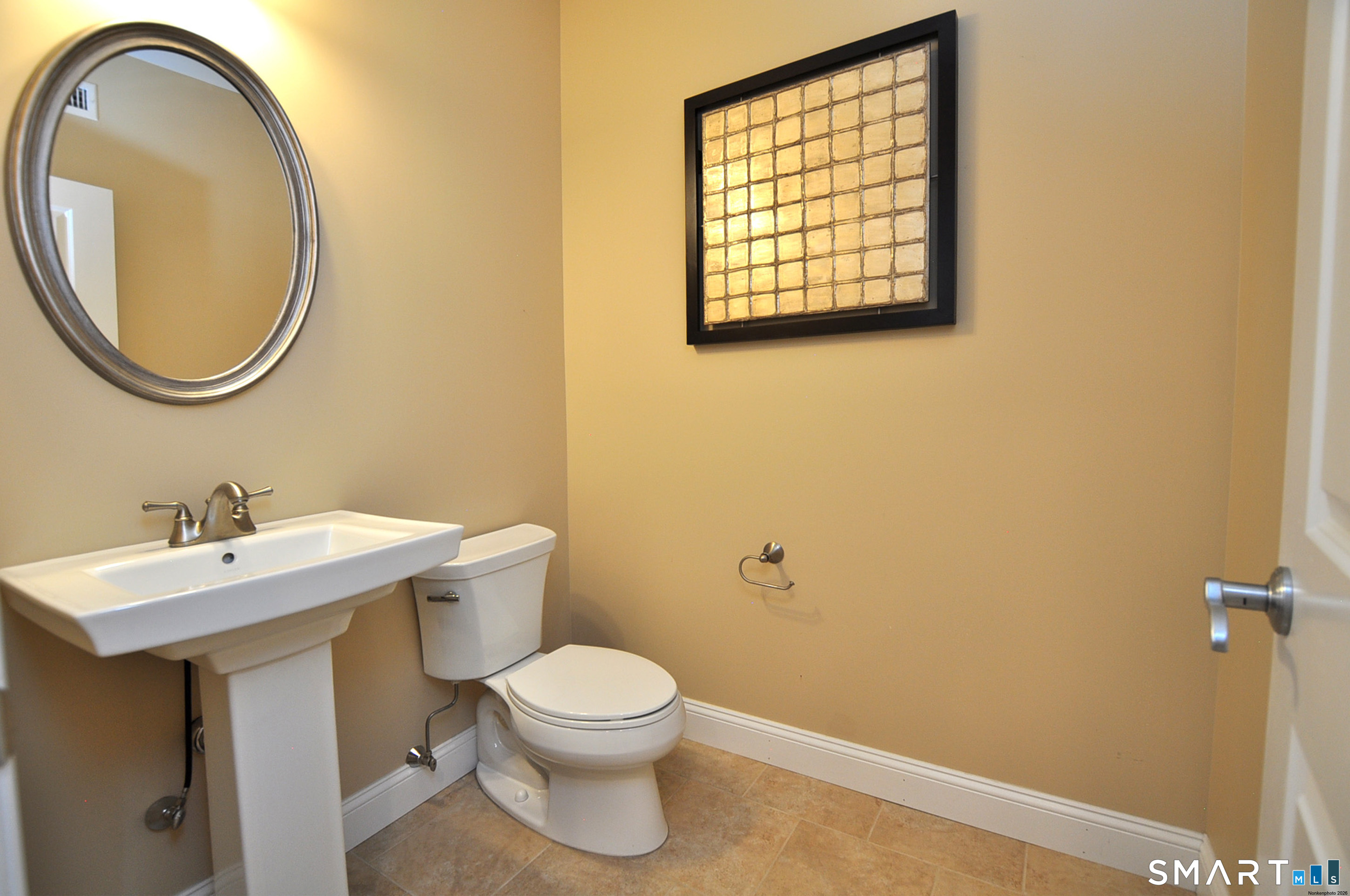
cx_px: 675
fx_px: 562
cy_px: 448
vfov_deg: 77.2
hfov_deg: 100.5
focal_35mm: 15
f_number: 4.5
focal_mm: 10
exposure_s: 1/15
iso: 250
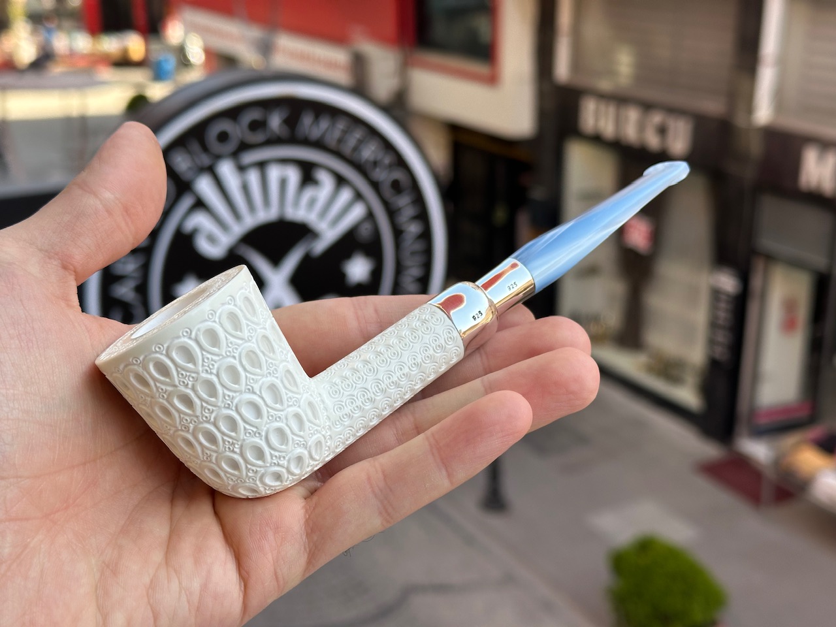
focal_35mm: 48
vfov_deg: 30.3
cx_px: 418
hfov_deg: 39.7
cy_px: 314
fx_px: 1159
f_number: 1.78
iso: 64
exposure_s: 1/478
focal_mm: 6.86
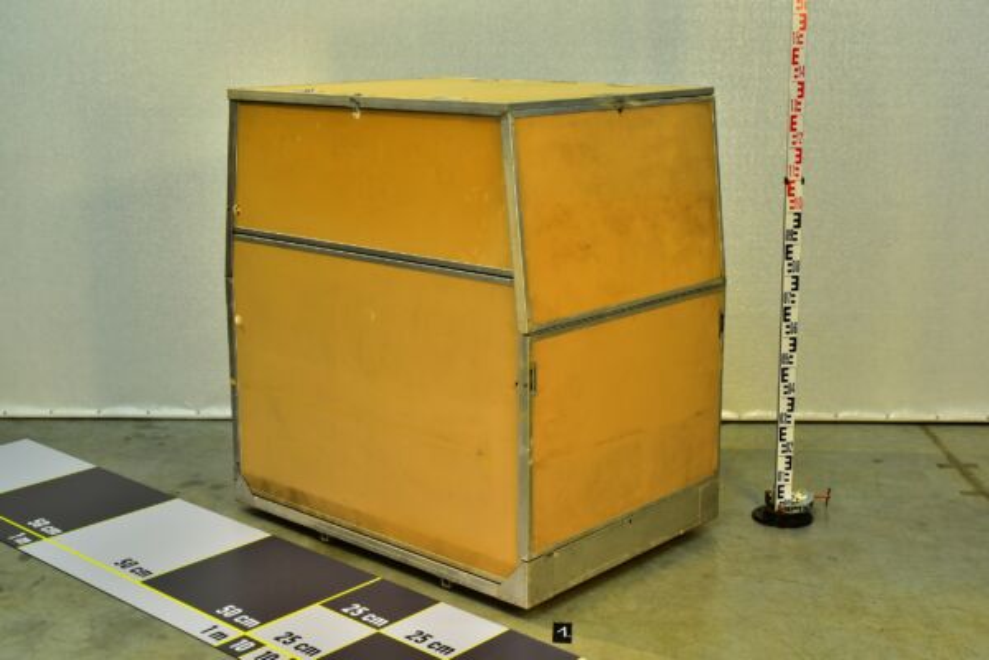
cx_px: 494
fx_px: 1374
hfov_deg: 39.6
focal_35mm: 50
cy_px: 330
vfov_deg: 27.0
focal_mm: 50
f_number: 14
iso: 500
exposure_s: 1/13
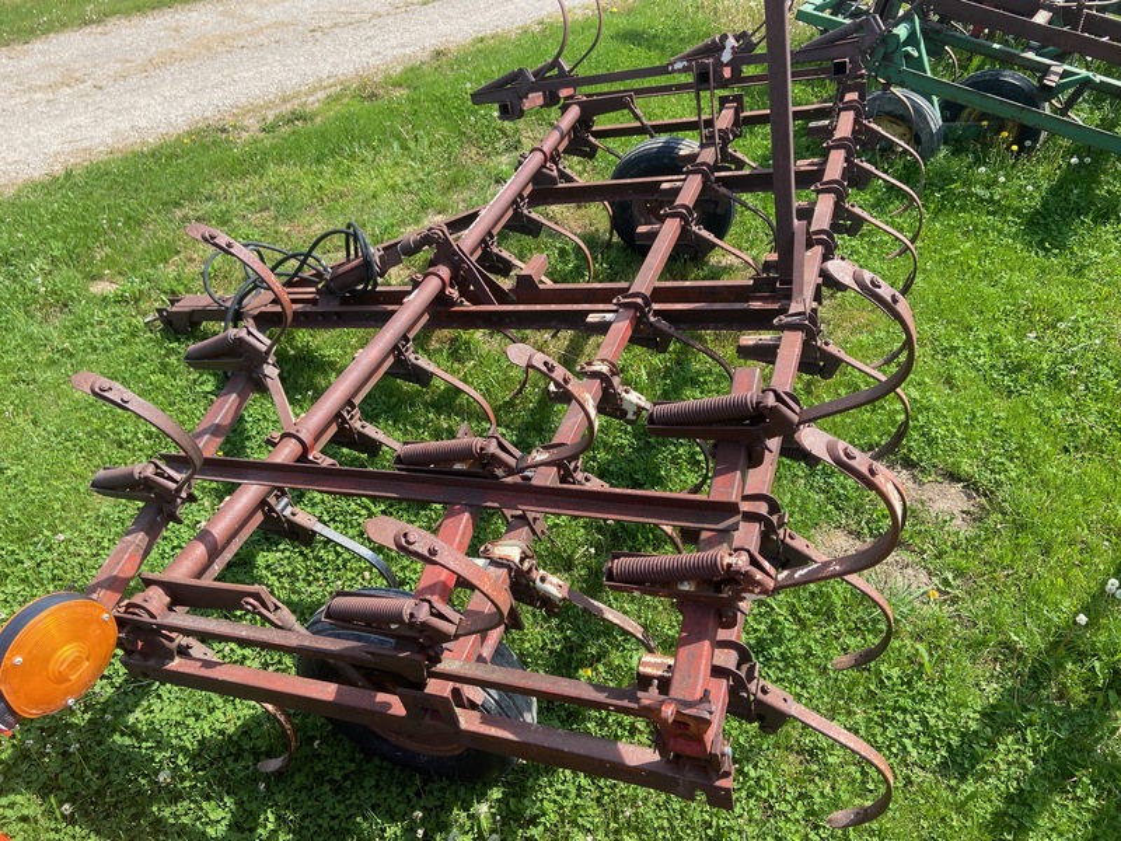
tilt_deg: -42.6
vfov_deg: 53.1
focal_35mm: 26
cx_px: 560
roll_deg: +0.4
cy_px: 420
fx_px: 842
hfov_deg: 67.3
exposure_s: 1/898
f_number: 1.8
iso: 32
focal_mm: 4.25
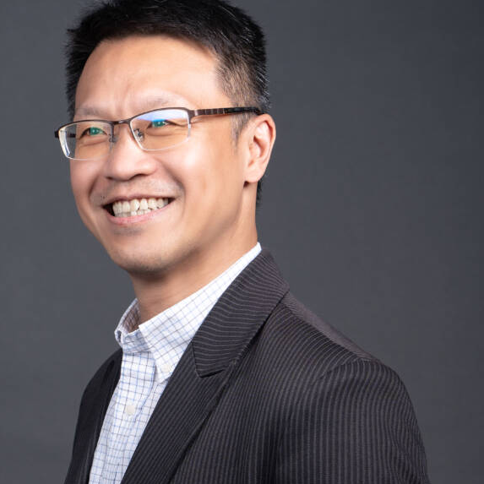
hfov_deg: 12.1
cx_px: 171
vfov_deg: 12.1
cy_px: 397
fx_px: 2278
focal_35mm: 144
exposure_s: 1/160
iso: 100
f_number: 8
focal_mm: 77
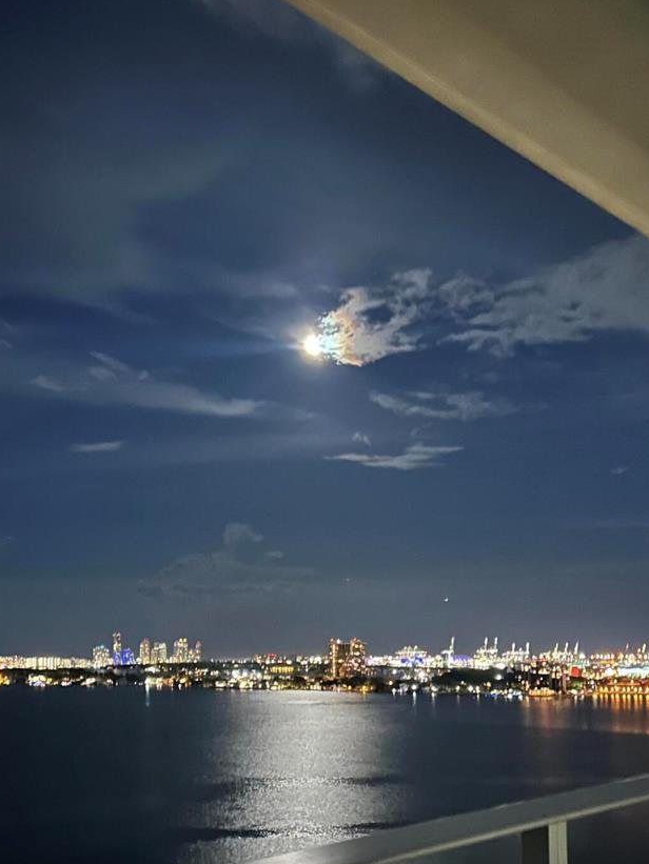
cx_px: 375
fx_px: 950
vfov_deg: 47.7
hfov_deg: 37.6
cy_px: 611
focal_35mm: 38
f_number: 1.5
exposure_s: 1/9
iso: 1250
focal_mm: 5.7
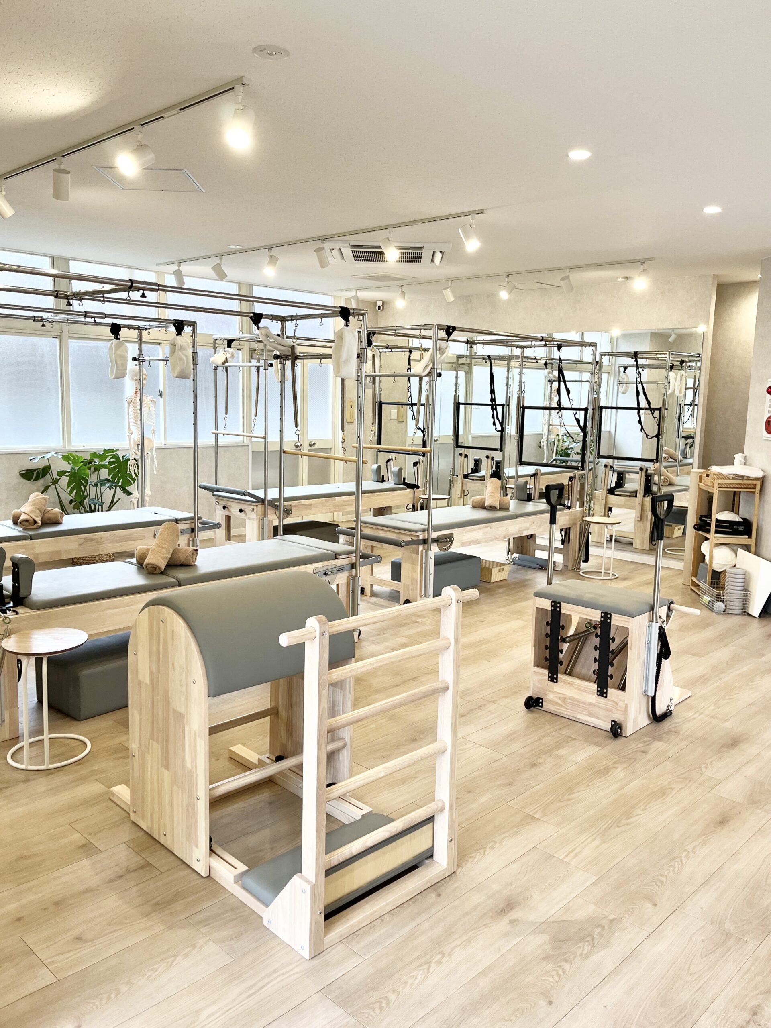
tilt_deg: -8.6
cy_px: 514
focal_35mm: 26
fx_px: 772
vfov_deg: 67.3
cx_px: 386
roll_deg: +1.1
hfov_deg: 53.1
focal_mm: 5.1
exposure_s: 1/120
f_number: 1.6
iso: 100
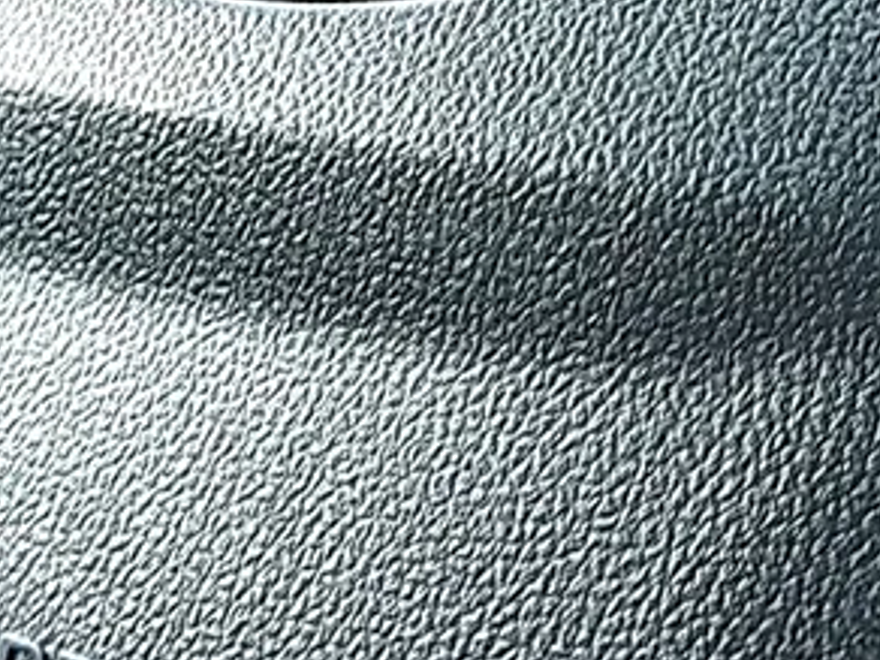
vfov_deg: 15.7
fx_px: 2313
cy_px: -110
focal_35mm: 91
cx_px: 310
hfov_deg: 21.5
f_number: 1.78
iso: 64
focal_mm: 6.86
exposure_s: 1/151
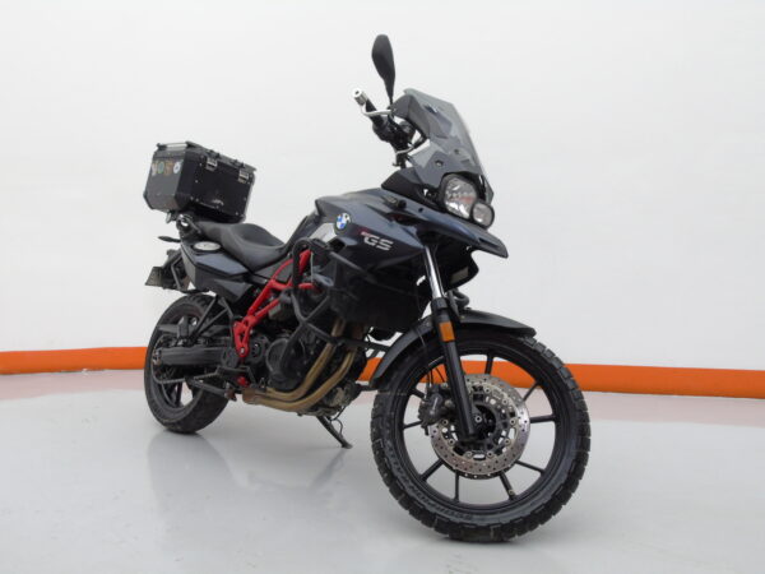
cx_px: 382
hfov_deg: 61.7
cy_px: 287
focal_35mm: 29
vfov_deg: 48.2
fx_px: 641
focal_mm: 5.2
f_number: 3.6
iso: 100
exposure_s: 1/30
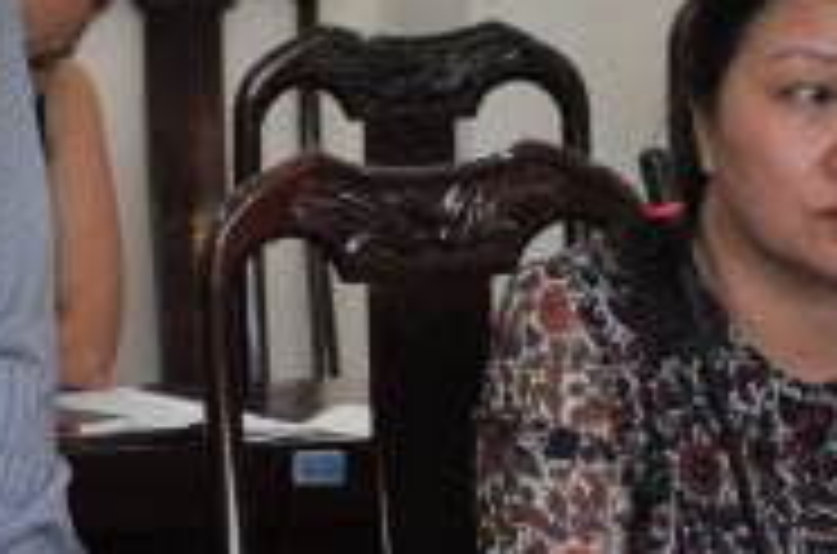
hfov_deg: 9.5
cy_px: -137
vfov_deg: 6.3
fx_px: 4986
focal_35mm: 215
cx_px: -187
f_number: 4.5
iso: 800
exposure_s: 1/125
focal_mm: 40
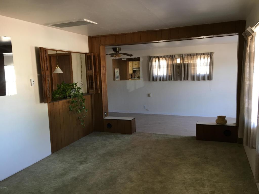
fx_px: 217
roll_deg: +2.0
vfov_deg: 48.2
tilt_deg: -5.6
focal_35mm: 29
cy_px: 97
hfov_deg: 61.7
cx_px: 130
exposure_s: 1/30
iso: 80
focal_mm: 4.15
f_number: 2.2
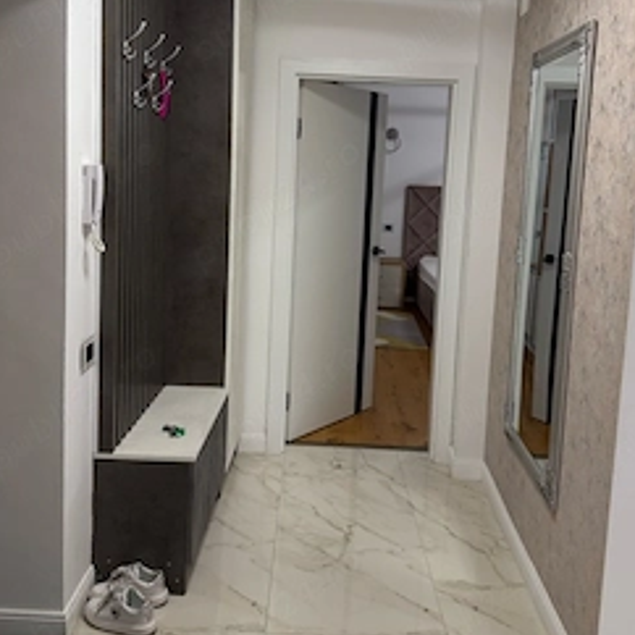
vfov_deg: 46.8
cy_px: 236
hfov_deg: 47.2
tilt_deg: -6.2
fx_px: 726
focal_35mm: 35
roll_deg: -3.8
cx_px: 328
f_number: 1.78
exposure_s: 1/100
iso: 125
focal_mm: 6.76
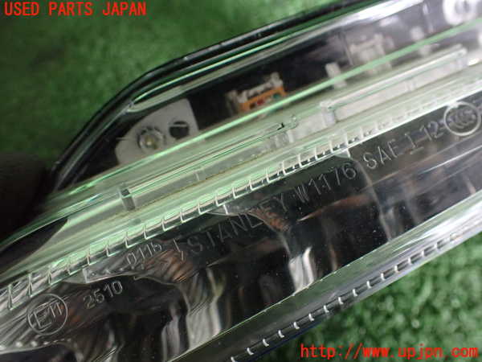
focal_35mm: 30
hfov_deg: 60.0
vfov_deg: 46.8
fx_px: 418
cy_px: 181
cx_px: 241
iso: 800
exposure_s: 1/100
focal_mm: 5.4
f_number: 2.3
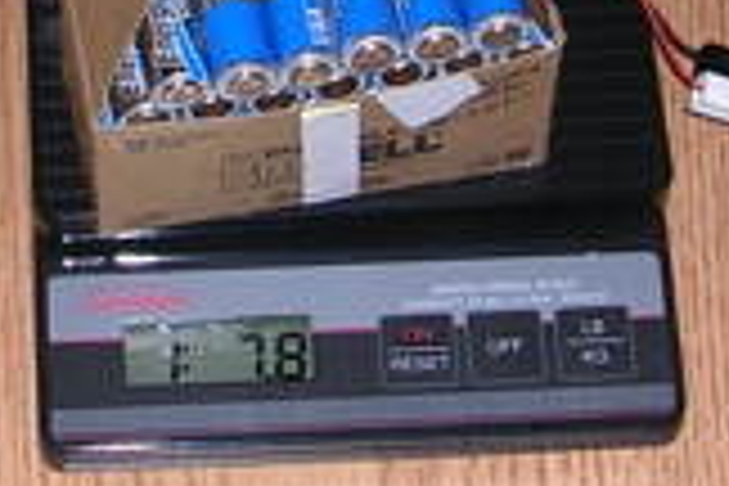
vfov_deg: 8.7
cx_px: 279
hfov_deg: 13.2
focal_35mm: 156
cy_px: -63
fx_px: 3159
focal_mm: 5.8
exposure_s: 1/60.1
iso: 50
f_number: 2.8
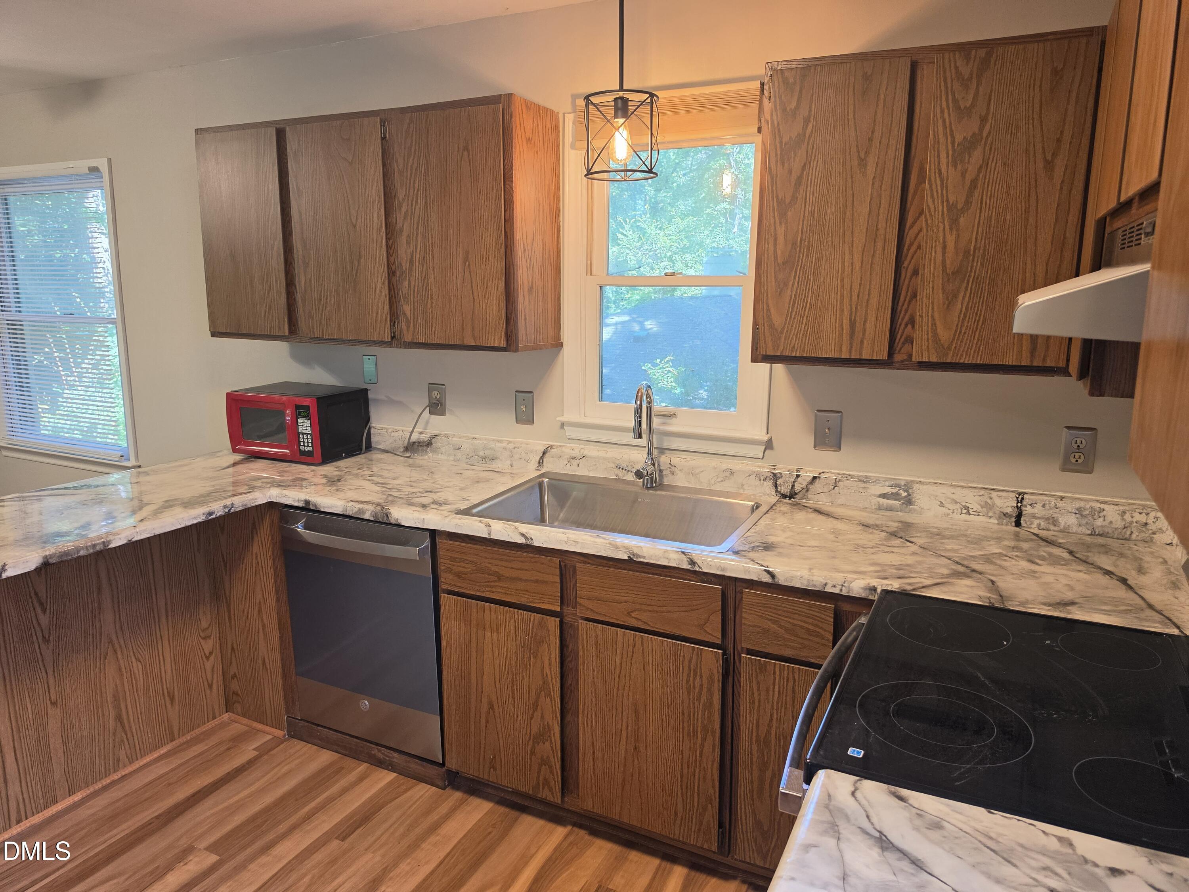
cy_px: 446
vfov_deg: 58.9
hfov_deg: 73.9
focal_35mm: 23
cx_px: 594
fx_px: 790
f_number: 1.4
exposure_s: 1/120
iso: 125
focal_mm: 6.5
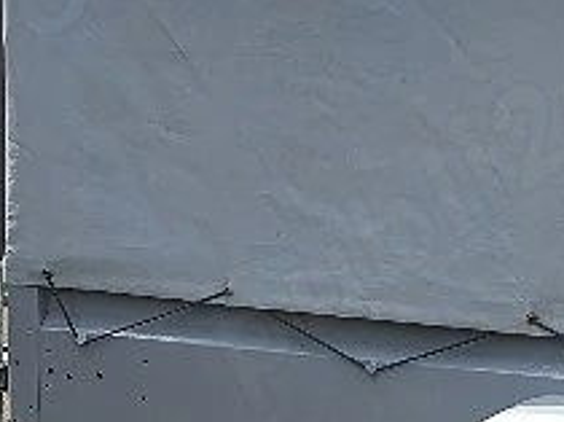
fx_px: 2018
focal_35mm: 124
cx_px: 674
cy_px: 188
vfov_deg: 11.9
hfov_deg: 15.3
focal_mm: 4.3
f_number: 2.4
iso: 50
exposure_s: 1/588
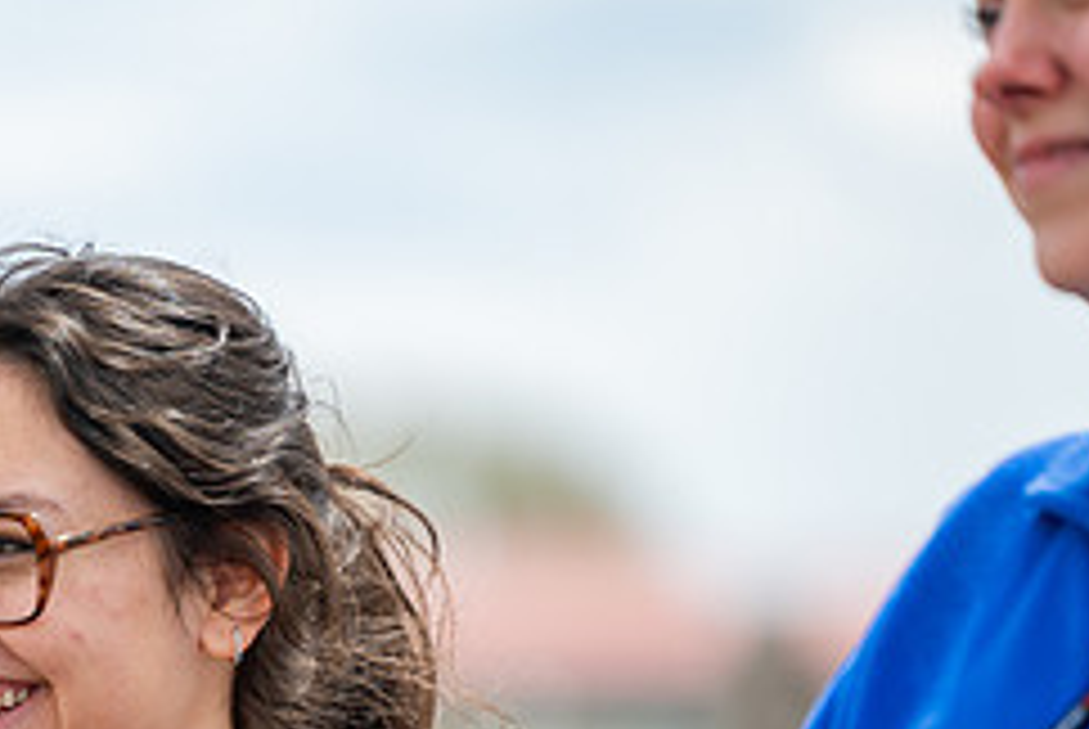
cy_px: 682
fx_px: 12690
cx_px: 4
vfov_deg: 3.3
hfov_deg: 4.9
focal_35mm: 419
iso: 125
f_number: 2.8
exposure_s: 1/1600
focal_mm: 175
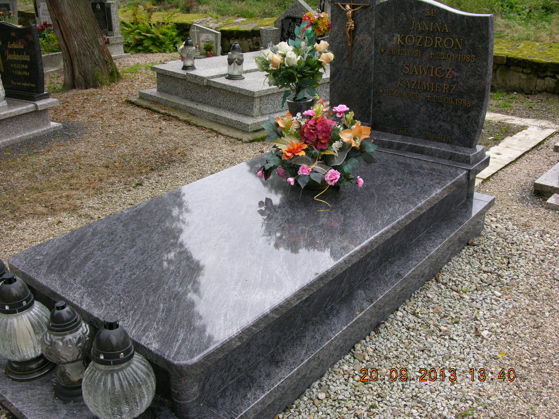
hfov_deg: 52.6
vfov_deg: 40.7
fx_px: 565
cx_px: 280
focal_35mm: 35
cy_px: 210
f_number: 4.5
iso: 50
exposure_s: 1/113
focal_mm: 8.9
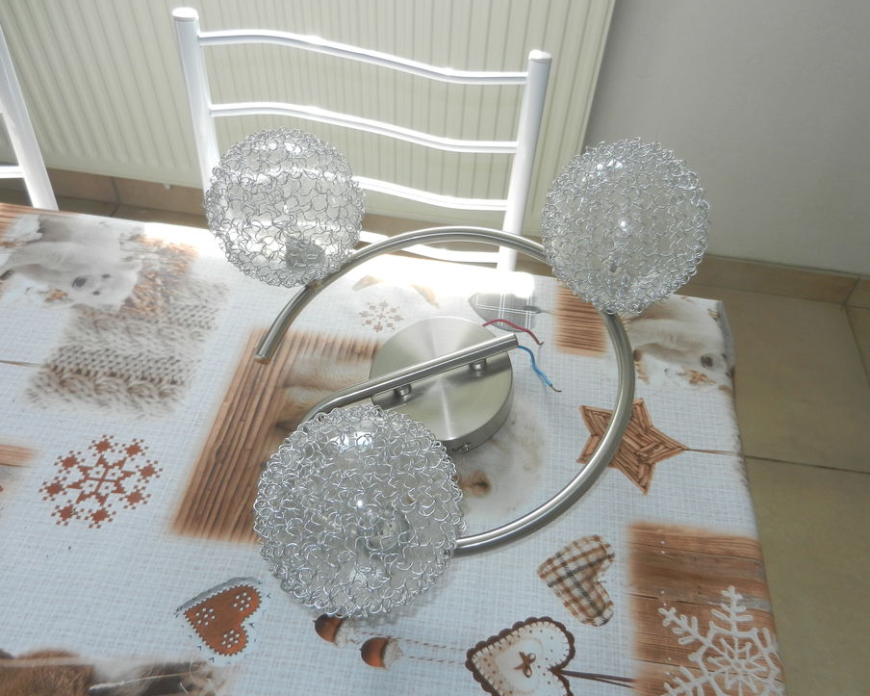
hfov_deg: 64.0
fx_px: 695
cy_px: 356
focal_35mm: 27
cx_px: 473
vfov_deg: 53.2
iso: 160
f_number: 3.5
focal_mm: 4.5
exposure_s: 1/80
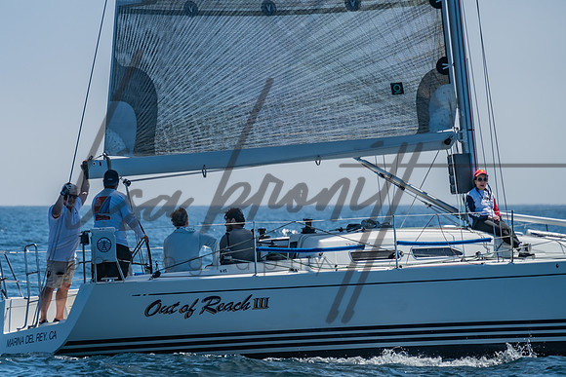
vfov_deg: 4.0
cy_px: 215
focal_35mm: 347
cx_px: 212
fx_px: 5463
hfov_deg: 5.9
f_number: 6.3
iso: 160
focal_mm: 200
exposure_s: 1/640
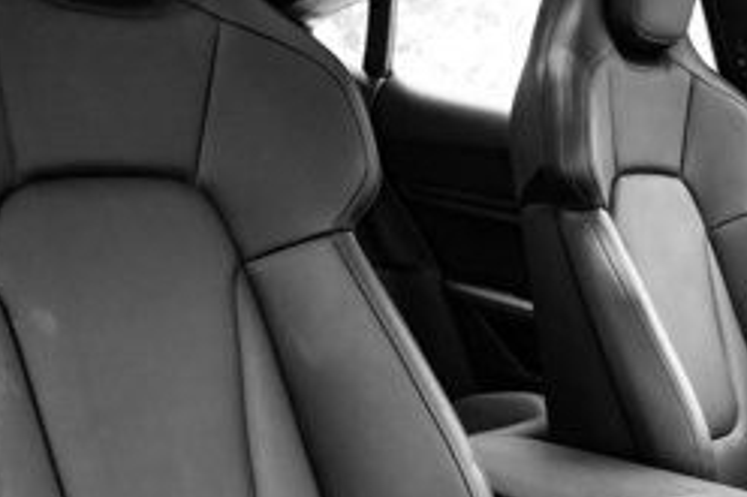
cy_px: 248
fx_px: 1286
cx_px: 605
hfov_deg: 31.5
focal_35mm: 62
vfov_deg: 21.9
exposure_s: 1/160
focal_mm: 24
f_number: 3.5
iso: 1000
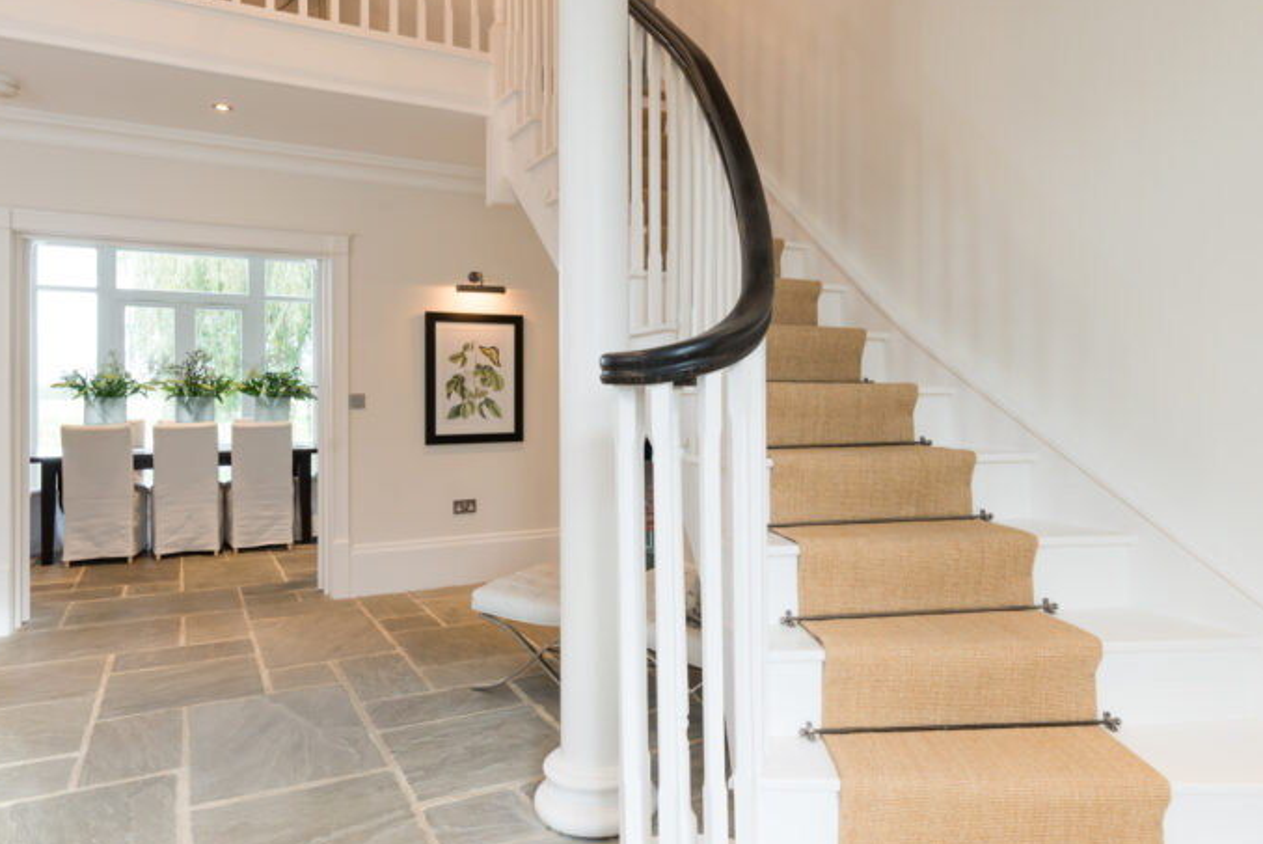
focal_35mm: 23
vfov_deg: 55.2
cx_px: 617
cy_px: 399
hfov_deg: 76.0
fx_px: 807
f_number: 9
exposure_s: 1/5
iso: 100
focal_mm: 15
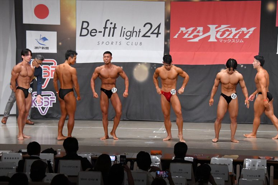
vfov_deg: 12.7
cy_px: 92
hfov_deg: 18.9
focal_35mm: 108
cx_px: 139
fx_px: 834
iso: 6400
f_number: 5.6
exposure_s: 1/400
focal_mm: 72
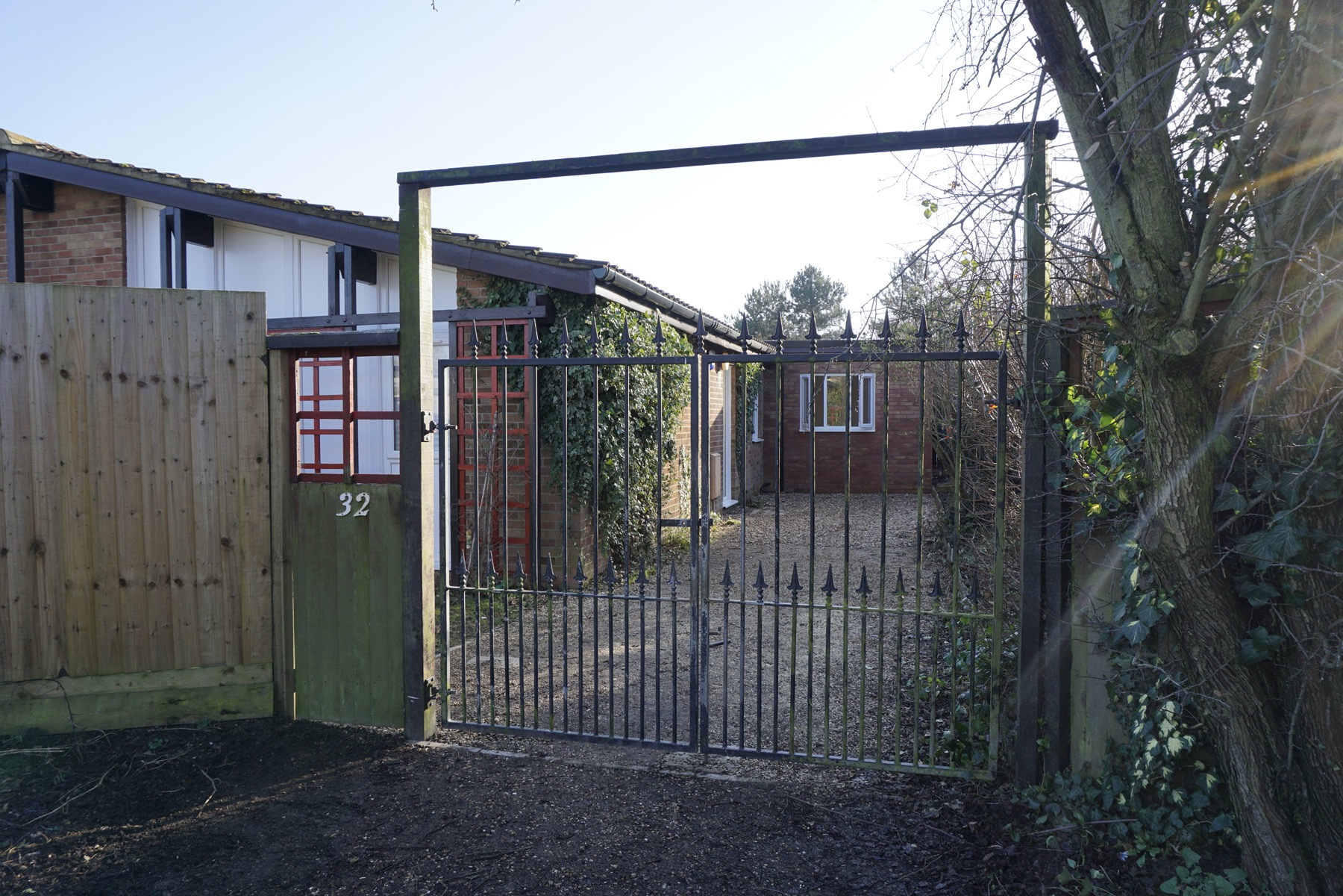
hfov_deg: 73.7
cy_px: 448
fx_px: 895
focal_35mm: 24
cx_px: 672
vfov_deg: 53.1
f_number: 6.3
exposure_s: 1/100
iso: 100
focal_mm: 16
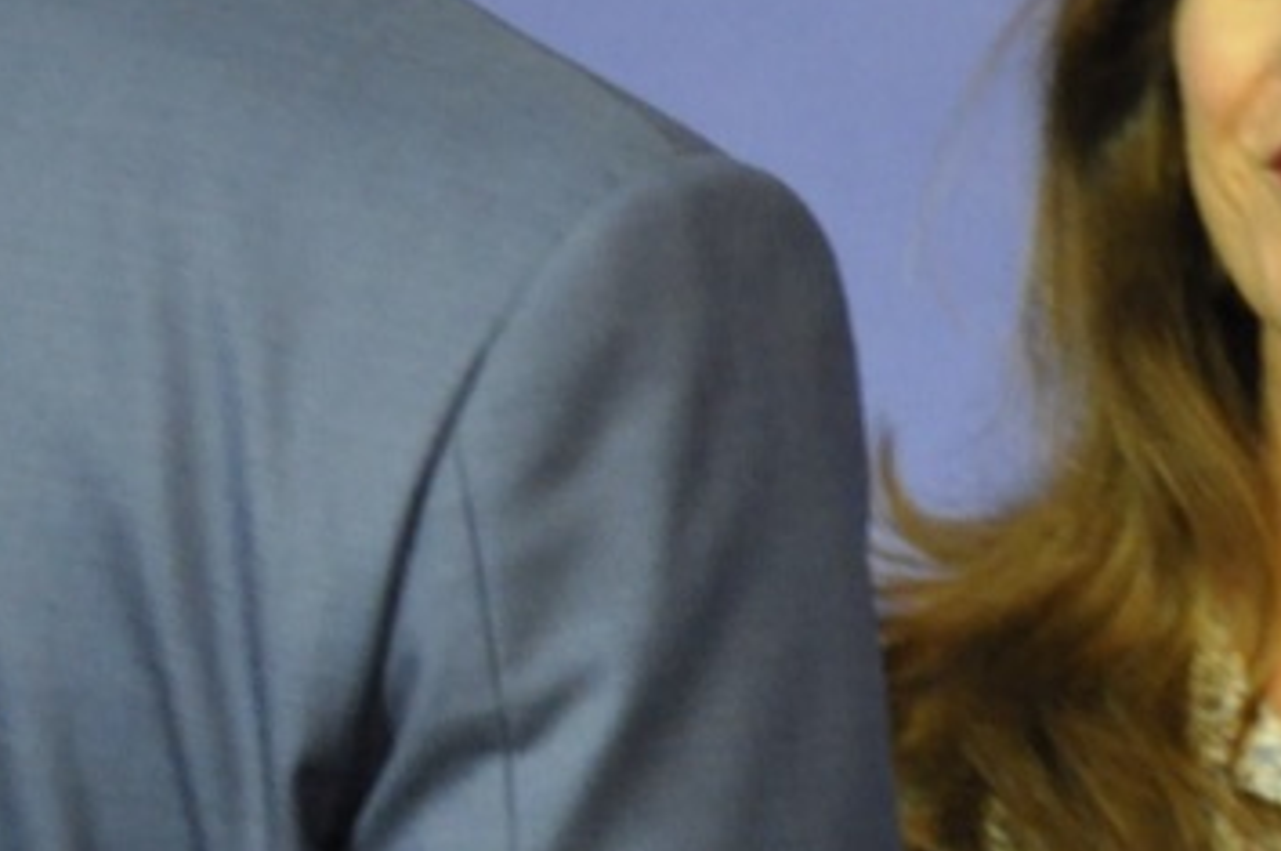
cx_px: 1632
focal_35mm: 474
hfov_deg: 4.3
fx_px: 16843
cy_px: 489
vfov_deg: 2.9
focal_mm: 70
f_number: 5.3
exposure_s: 1/50
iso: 1250
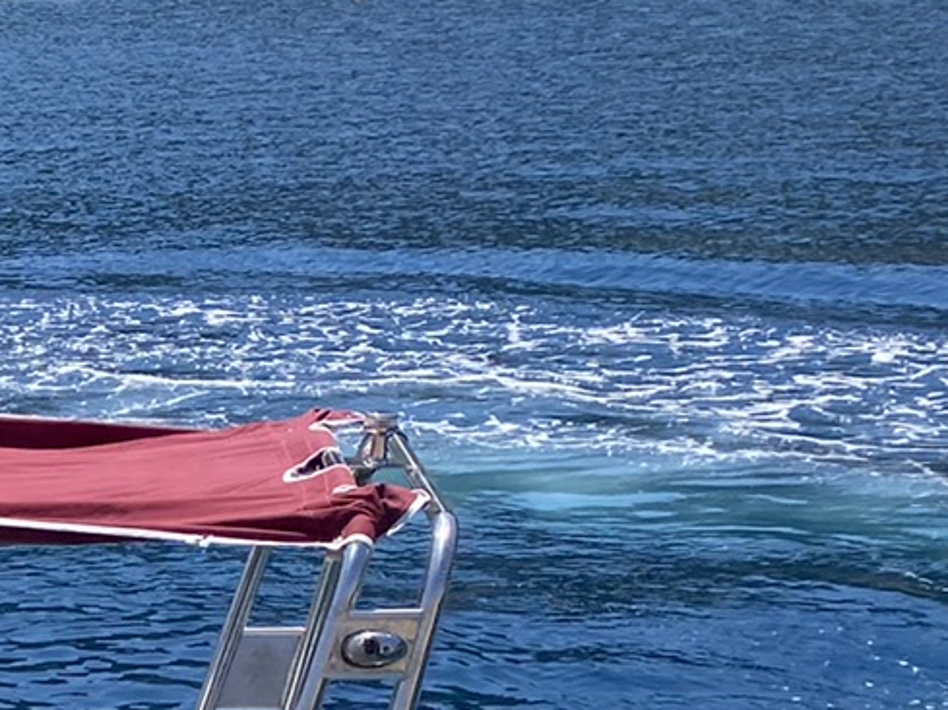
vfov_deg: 13.3
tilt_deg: -16.5
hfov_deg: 16.1
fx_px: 2983
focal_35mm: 109
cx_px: -593
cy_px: 786
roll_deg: +4.4
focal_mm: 4.25
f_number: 1.8
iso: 32
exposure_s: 1/2571
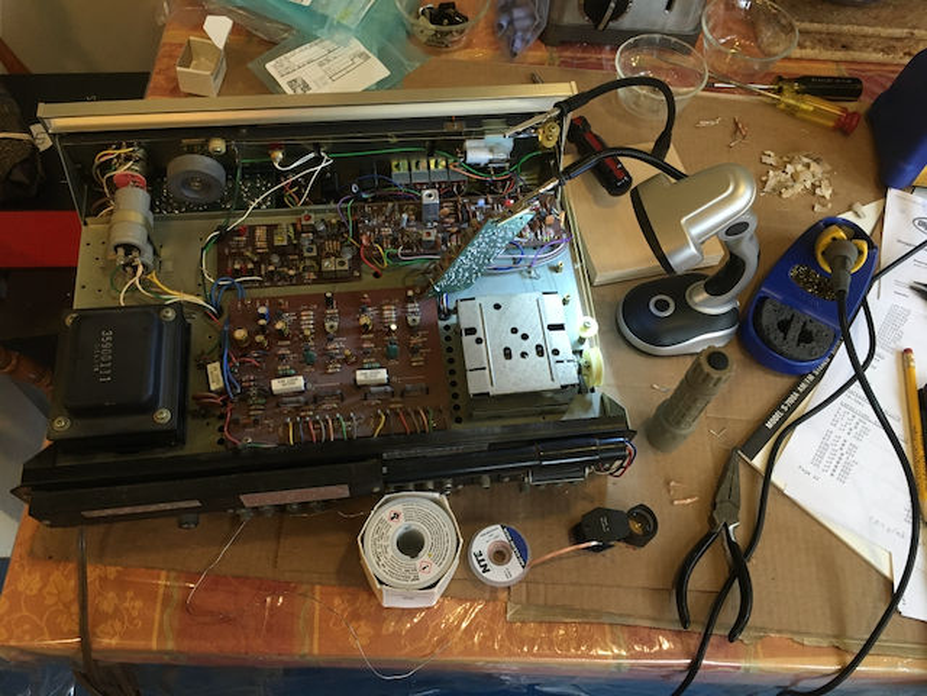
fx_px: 777
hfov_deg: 61.7
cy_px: 348
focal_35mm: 29
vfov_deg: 48.2
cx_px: 464
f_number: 2.2
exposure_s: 1/30
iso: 160
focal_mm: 4.15
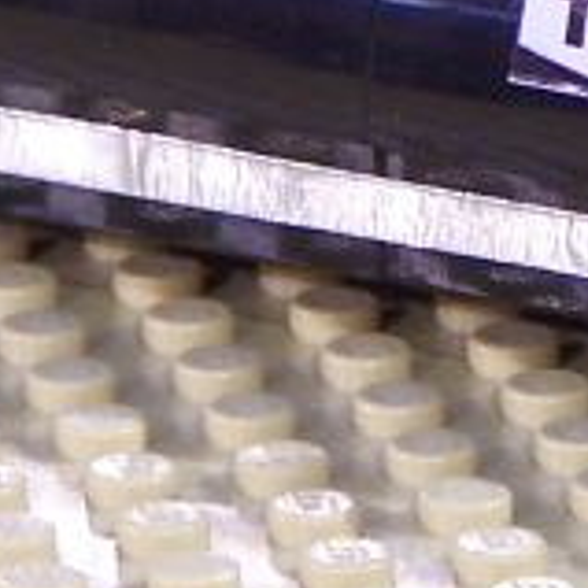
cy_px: -248
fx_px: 15201
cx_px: 962
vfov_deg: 2.2
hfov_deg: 2.2
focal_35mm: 791
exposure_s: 1/4
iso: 80
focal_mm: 23.1
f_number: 3.2
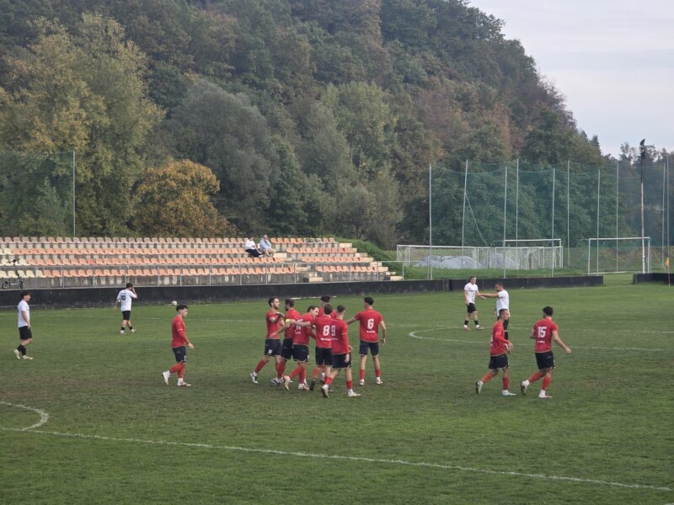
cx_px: 337
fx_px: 2239
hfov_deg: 17.1
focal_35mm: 115
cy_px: 252
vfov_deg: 12.9
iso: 64
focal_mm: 18.6
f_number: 3.4
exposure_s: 1/406
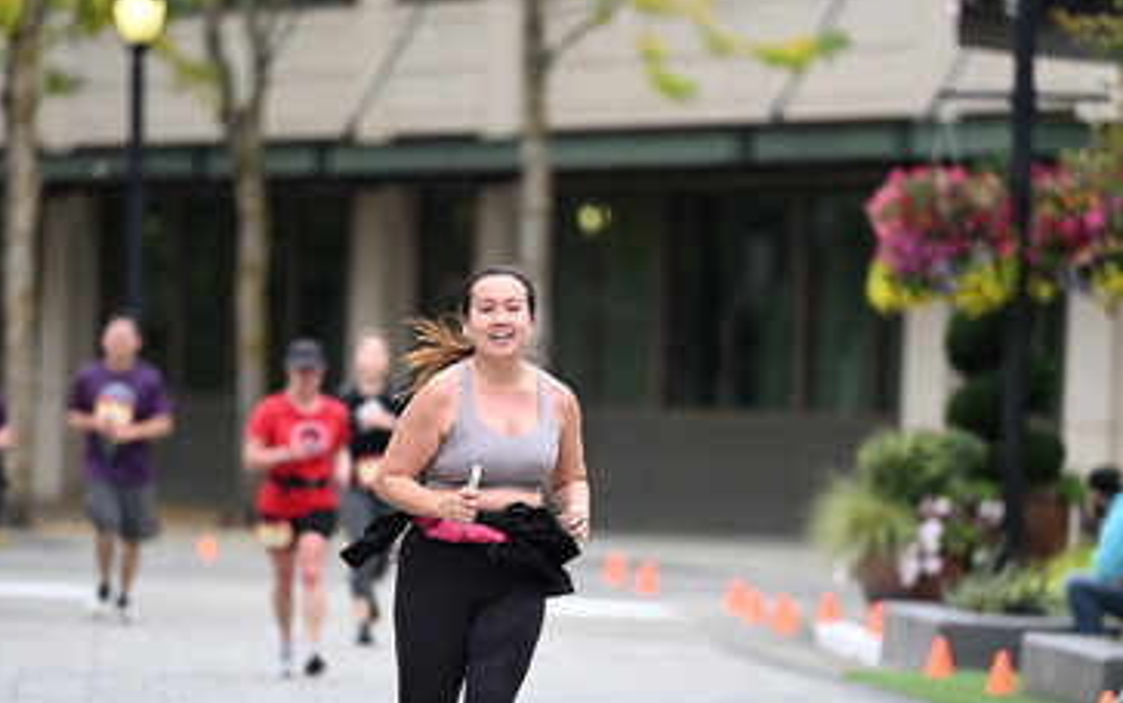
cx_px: 560
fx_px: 9432
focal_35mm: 308
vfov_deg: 4.3
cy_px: 453
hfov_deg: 6.8
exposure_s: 1/1600
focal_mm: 200
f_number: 2.8
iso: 640
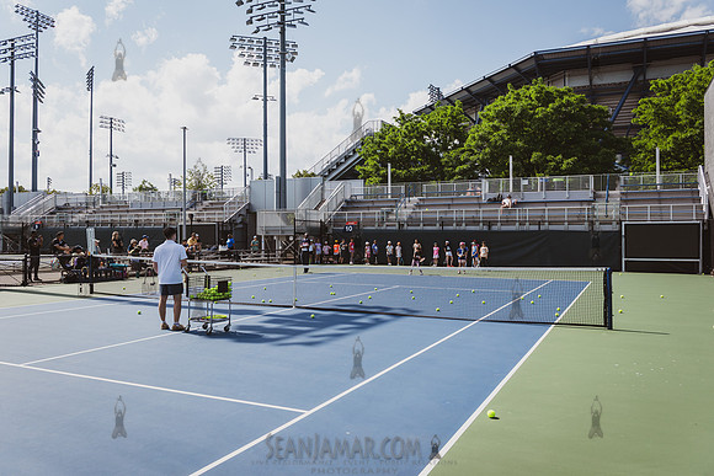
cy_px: 238
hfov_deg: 62.9
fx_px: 584
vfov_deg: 44.4
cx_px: 357
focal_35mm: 29
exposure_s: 1/1000
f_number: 4.5
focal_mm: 29
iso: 200
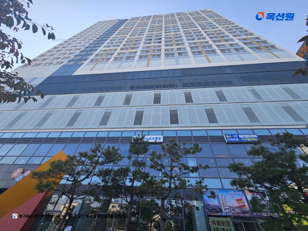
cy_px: 116
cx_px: 154
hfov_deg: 106.2
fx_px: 116
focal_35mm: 13
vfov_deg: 89.9
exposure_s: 1/790
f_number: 2.2
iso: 64
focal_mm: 2.2
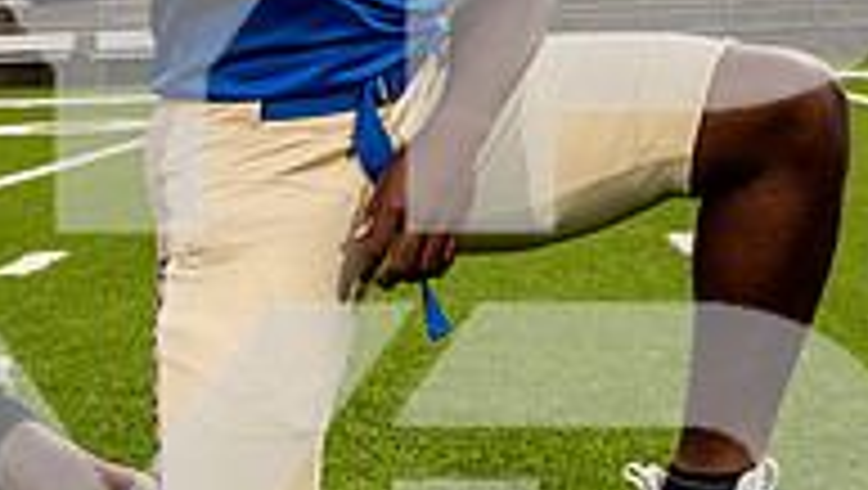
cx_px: 319
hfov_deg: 19.9
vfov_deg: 11.2
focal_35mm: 107
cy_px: -2
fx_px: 2465
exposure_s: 1/250
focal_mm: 34
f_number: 5.6
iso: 100
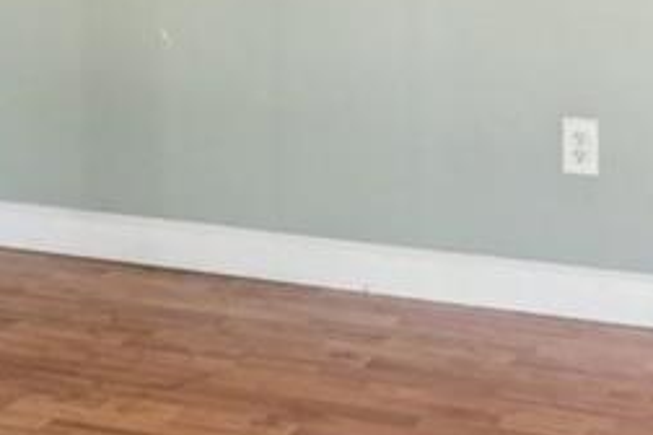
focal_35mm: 89
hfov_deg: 22.8
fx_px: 1614
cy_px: -228
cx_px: 267
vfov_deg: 14.3
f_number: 8
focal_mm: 14
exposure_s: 1/5
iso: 200
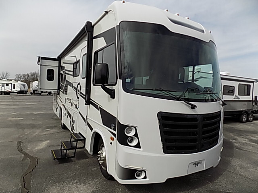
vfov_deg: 58.9
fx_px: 171
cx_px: 129
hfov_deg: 73.9
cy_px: 96
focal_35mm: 23
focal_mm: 4
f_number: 3.1
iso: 80
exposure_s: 1/1500
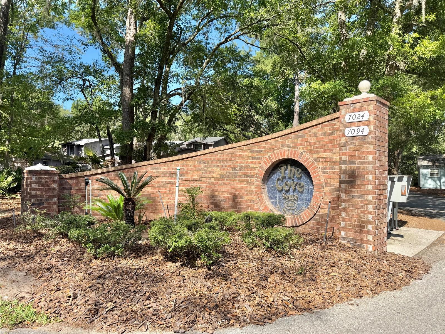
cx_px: 222
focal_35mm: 24
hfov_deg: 71.6
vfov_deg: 56.8
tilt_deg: +1.5
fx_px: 309
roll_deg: +0.3
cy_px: 167
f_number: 1.78
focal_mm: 6.76
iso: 80
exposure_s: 1/2110
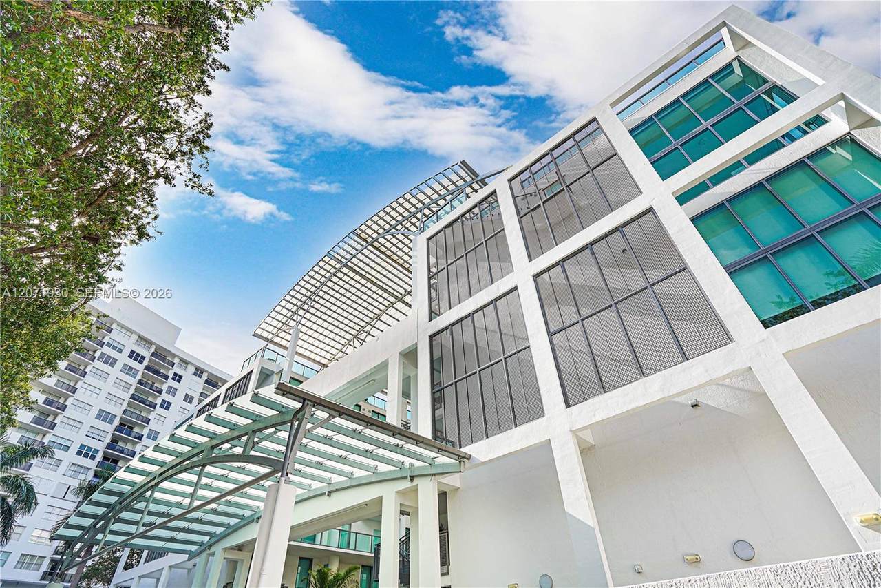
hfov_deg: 96.7
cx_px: 440
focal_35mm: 16
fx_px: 392
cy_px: 294
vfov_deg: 73.8
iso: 100
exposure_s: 1/320
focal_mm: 16
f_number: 4.5
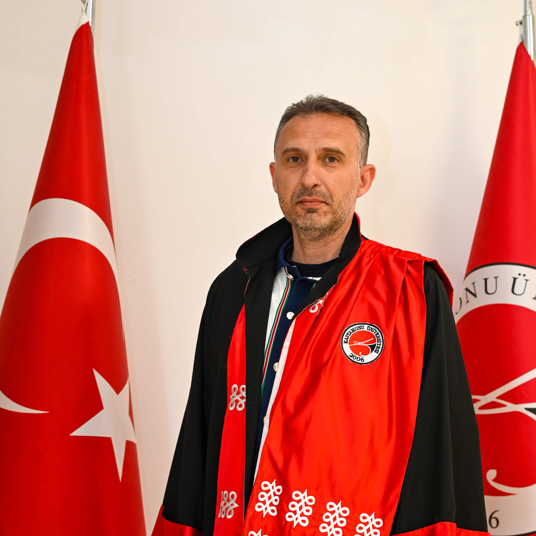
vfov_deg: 25.0
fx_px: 1209
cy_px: 322
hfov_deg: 25.0
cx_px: 275
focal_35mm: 69
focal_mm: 50
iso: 560
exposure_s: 1/60
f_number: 4
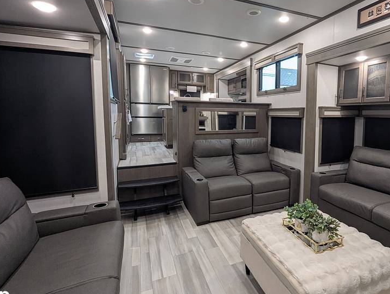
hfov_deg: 86.4
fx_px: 203
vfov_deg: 71.4
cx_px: 237
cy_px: 127
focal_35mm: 18
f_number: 2.2
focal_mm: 1.95
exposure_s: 1/23.8
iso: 75
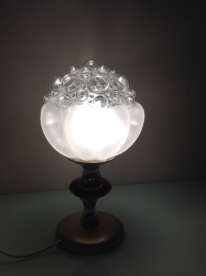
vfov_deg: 52.7
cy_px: 138
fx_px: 278
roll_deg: +1.3
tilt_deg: -10.7
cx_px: 103
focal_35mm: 35
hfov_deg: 40.6
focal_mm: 4.28
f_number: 2.4
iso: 64
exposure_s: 1/100
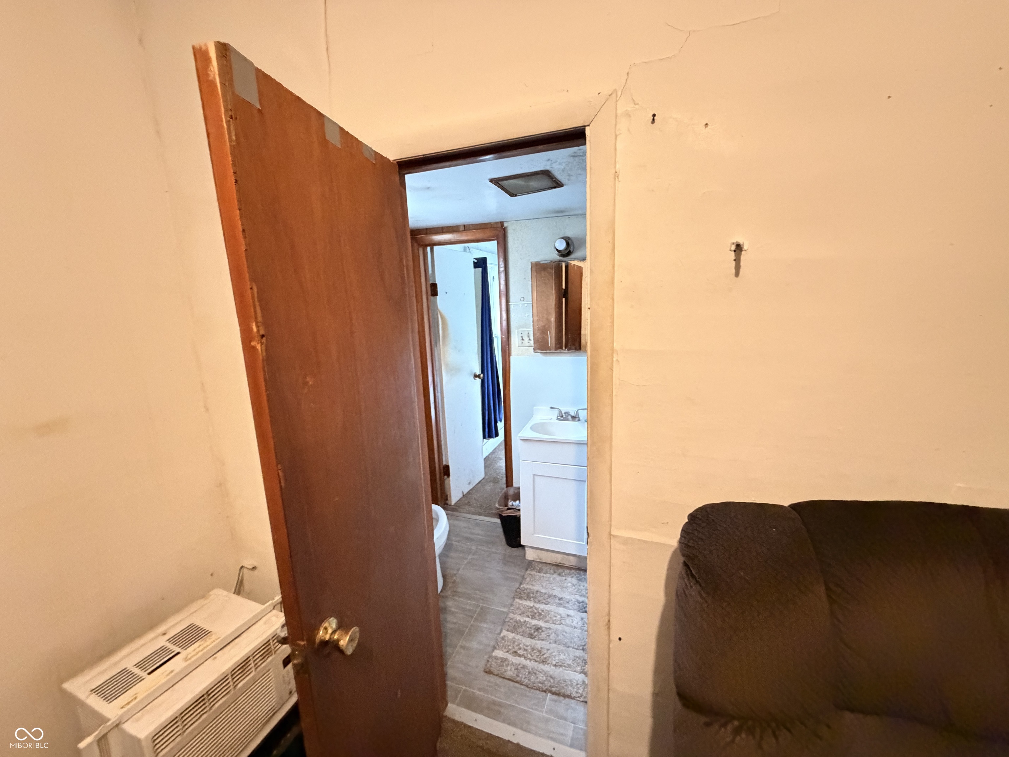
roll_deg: +2.6
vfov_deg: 85.7
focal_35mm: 14
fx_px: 408
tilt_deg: -8.3
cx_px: 504
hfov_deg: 102.1
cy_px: 378
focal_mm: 2.22
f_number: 2.2
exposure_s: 1/40
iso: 1250
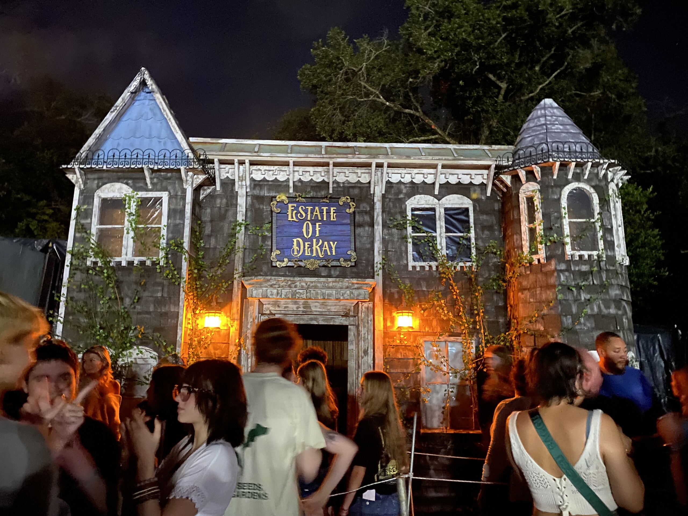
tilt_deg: +13.1
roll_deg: -0.5
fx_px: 517
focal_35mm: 26
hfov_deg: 67.3
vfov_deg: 53.1
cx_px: 344
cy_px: 258
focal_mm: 4.25
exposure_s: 1/4
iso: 800
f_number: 1.8
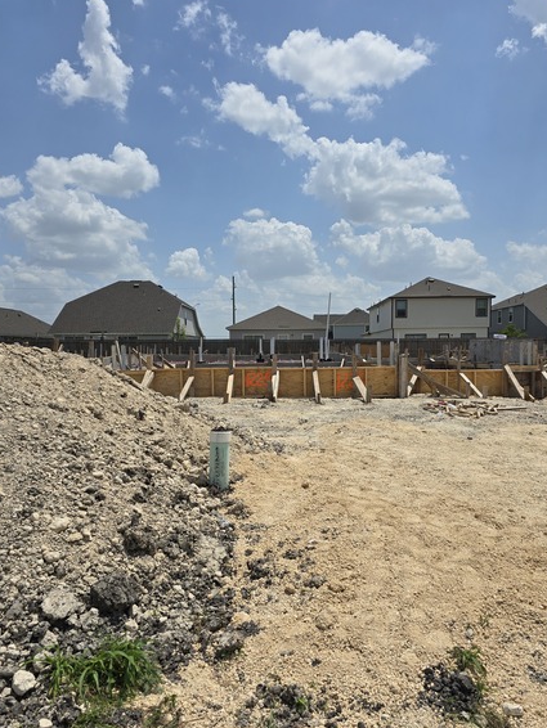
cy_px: 378
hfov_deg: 53.1
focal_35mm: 26
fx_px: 547
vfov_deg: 67.3
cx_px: 291
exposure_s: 1/1819
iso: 12
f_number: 1.7
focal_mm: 6.3
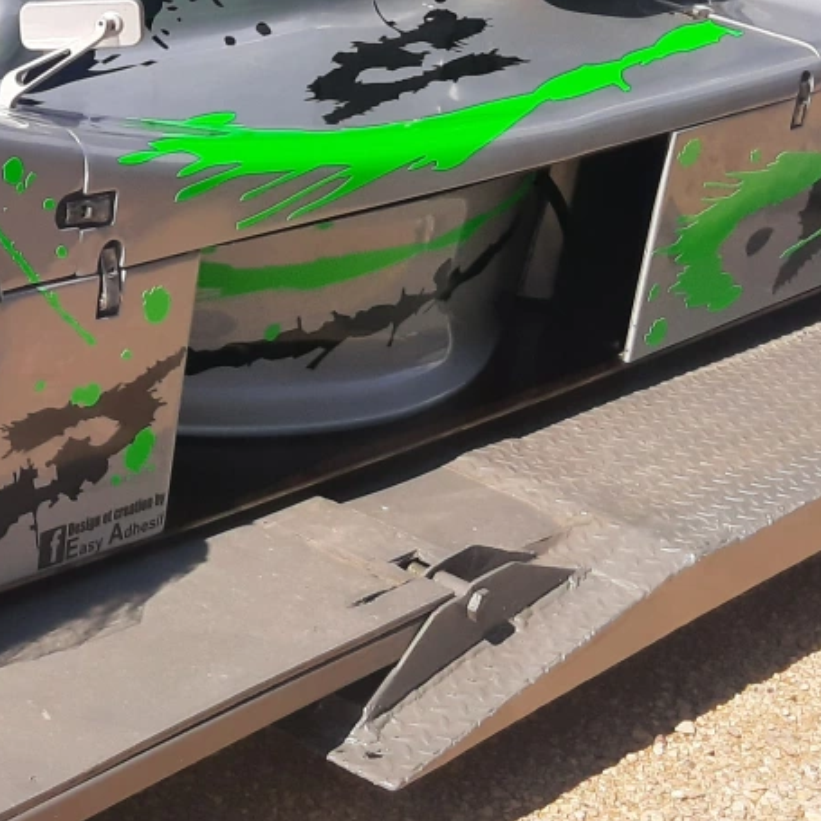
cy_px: 198
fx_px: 2603
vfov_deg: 17.8
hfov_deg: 17.0
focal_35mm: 97
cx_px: -198
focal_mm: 3.93
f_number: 1.7
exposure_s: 1/1326
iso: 40
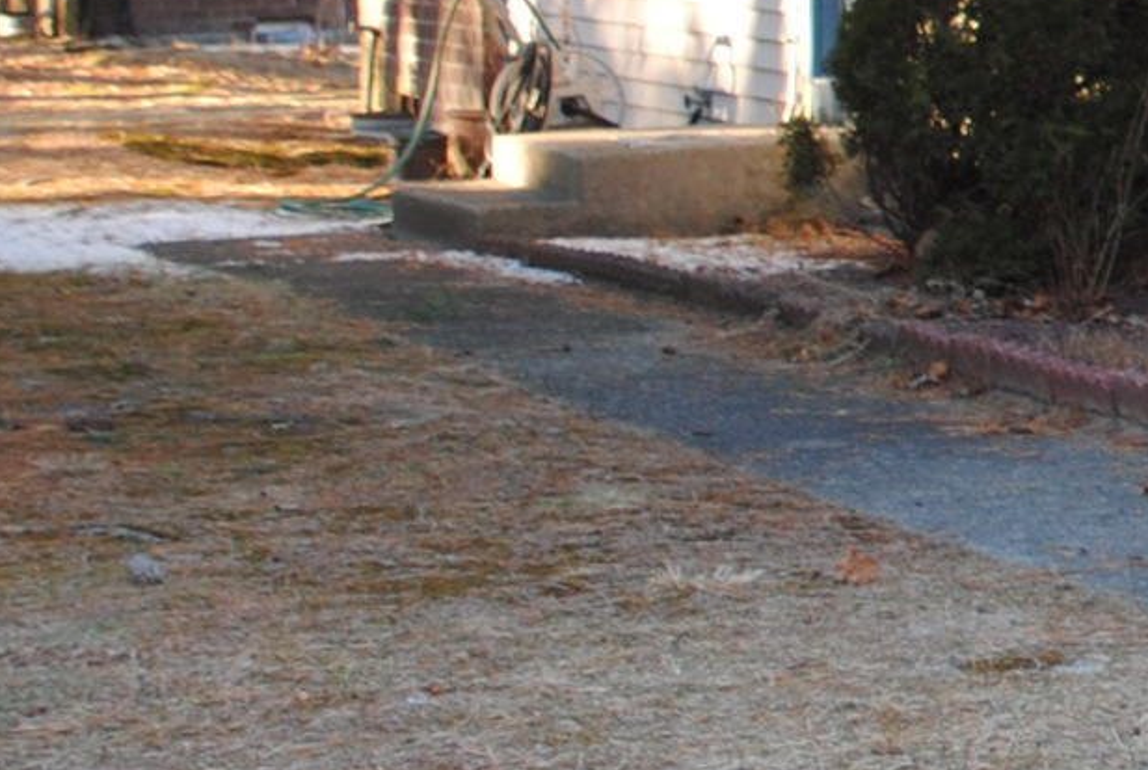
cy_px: -273
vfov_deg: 8.0
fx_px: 5400
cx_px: 2329
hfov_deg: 11.0
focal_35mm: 169
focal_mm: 24
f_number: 5
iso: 200
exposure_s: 1/100
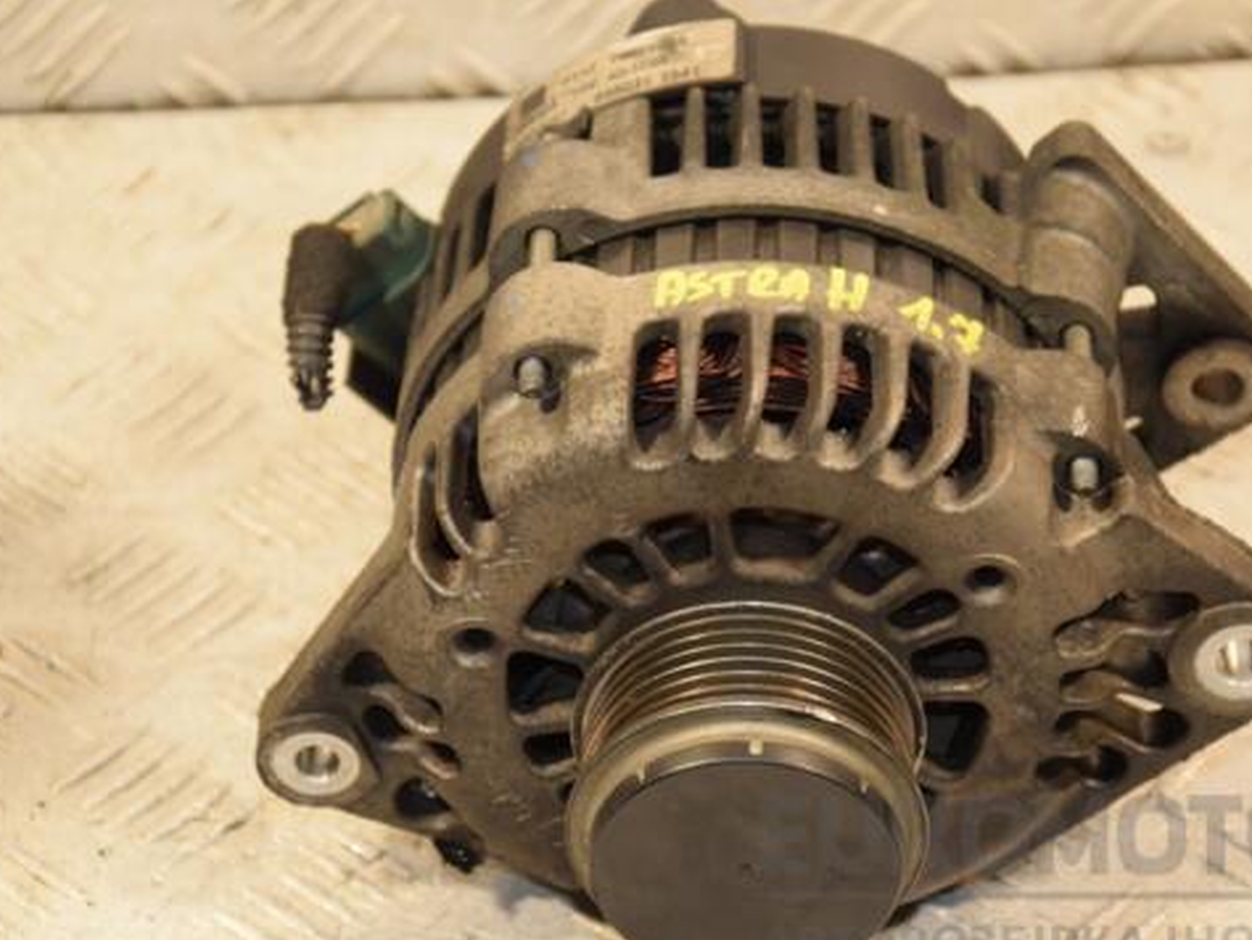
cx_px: 711
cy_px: 483
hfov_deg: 13.5
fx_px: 5283
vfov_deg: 10.2
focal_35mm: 146
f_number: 5.3
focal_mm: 80
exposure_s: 1/100
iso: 800
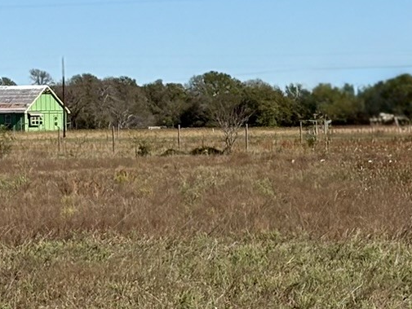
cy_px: 113
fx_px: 2512
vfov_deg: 7.0
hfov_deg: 9.1
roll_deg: +1.4
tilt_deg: +0.5
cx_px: 655
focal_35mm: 211
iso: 40
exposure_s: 1/4065
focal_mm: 5.96
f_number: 1.6
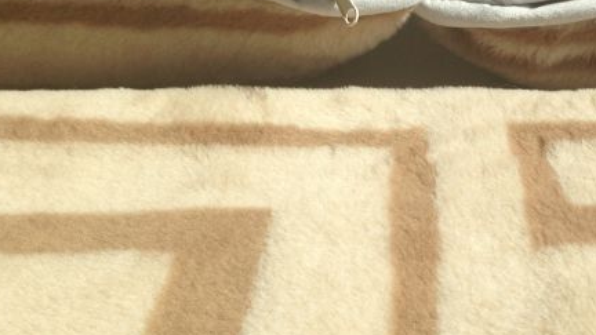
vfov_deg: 20.3
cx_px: 409
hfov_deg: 35.0
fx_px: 932
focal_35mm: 59
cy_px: 124
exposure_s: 1/1808
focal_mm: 4.13
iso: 50
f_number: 2.4
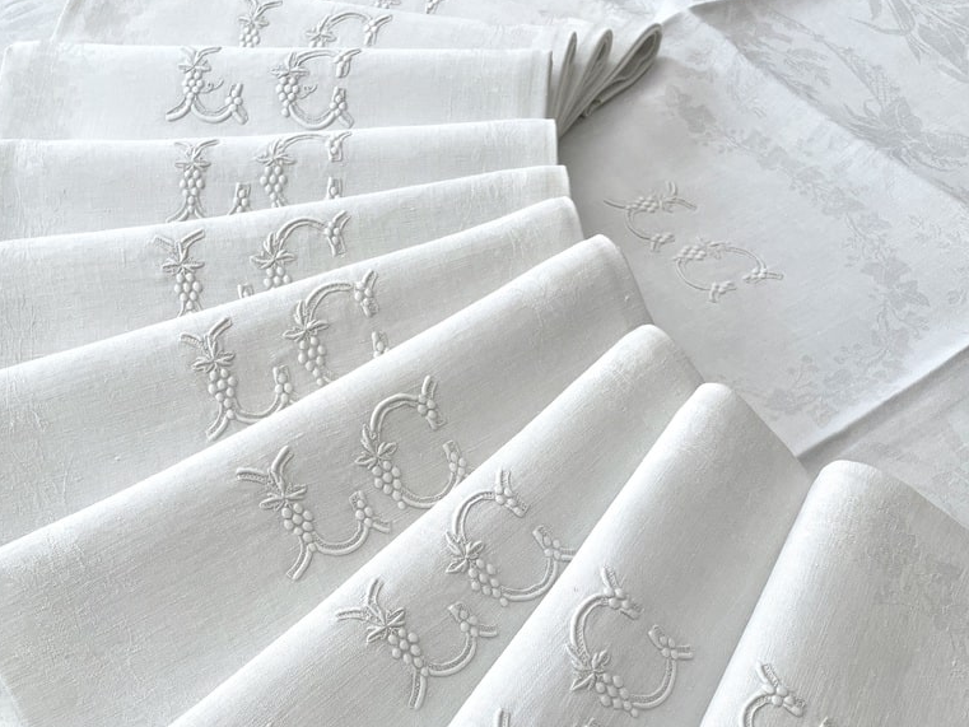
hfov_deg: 52.6
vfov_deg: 38.9
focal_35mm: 35
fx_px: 980
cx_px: 481
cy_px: 595
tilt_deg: -58.1
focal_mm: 4.2
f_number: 1.6
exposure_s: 1/121
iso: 100
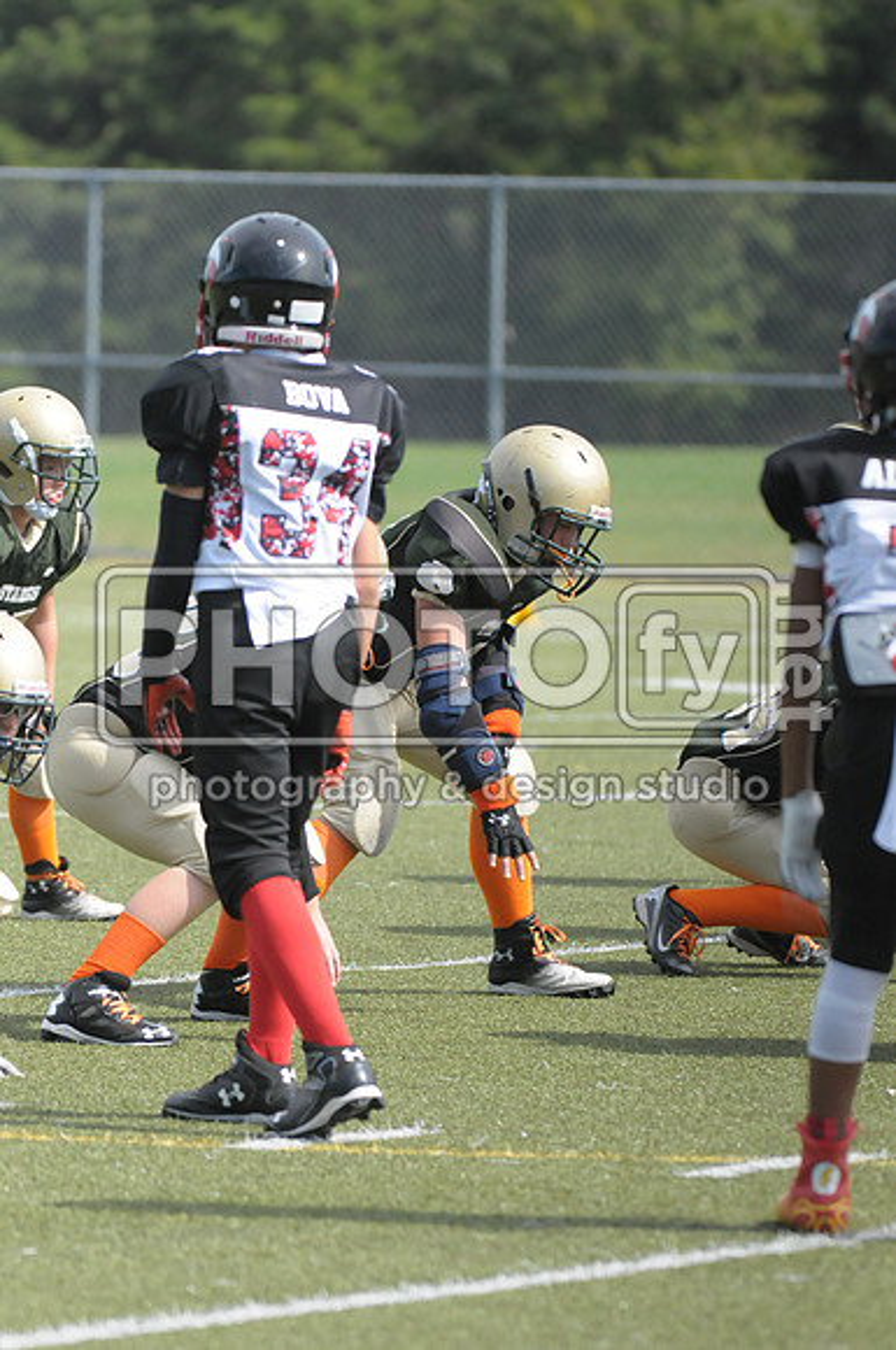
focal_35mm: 300
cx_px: 448
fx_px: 11233
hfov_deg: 4.6
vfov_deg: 6.9
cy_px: 675
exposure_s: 1/8000
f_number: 4
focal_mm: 200
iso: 1600
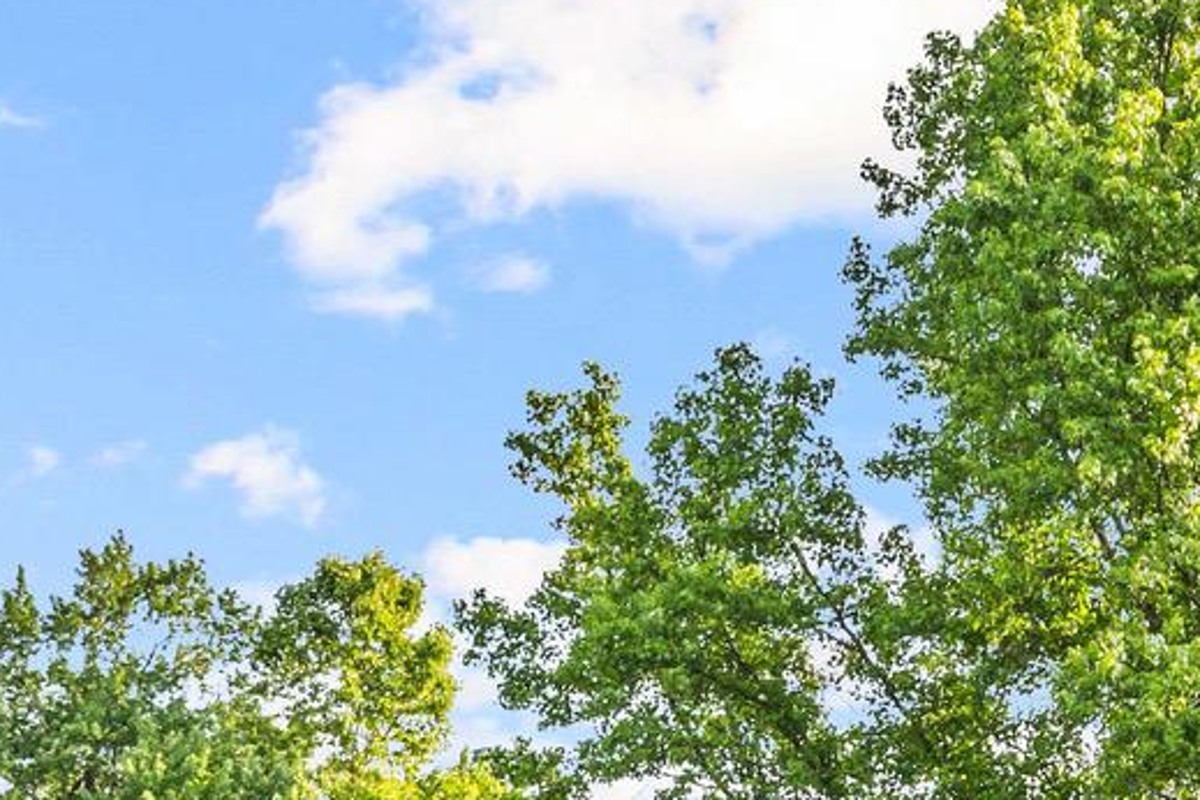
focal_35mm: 138
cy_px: 1474
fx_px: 4600
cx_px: 1926
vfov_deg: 9.4
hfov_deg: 13.8
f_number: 8
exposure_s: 1/200
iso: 320
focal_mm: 35
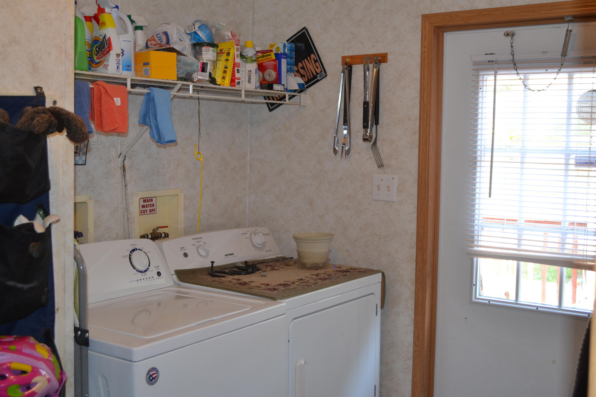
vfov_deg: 31.9
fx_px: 695
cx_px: 298
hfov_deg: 46.4
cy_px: 198
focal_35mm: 42
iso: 500
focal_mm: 28
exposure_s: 1/60
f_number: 4.5
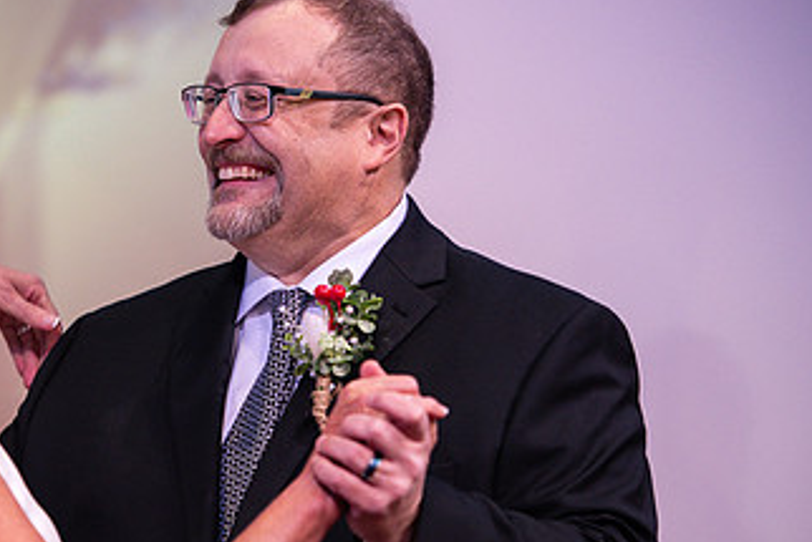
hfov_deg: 9.3
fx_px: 4964
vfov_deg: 6.3
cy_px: 306
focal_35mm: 220
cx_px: 237
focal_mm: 122
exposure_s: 1/200
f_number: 2.8
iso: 800
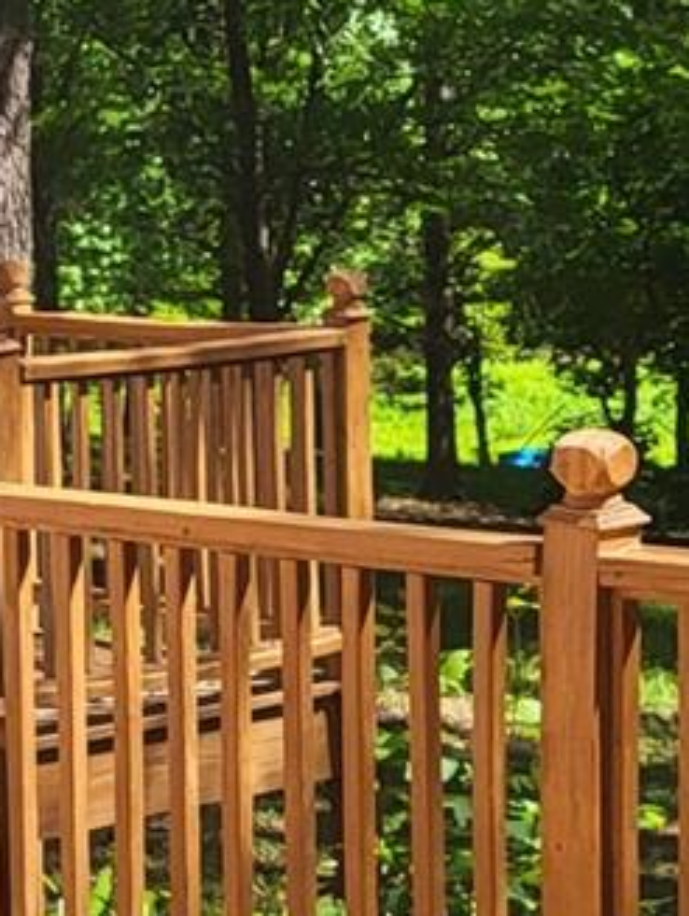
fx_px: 3231
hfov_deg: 11.5
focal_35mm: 122
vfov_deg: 16.1
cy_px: 426
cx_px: -420
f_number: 1.8
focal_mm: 5.4
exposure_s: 1/1533
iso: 40
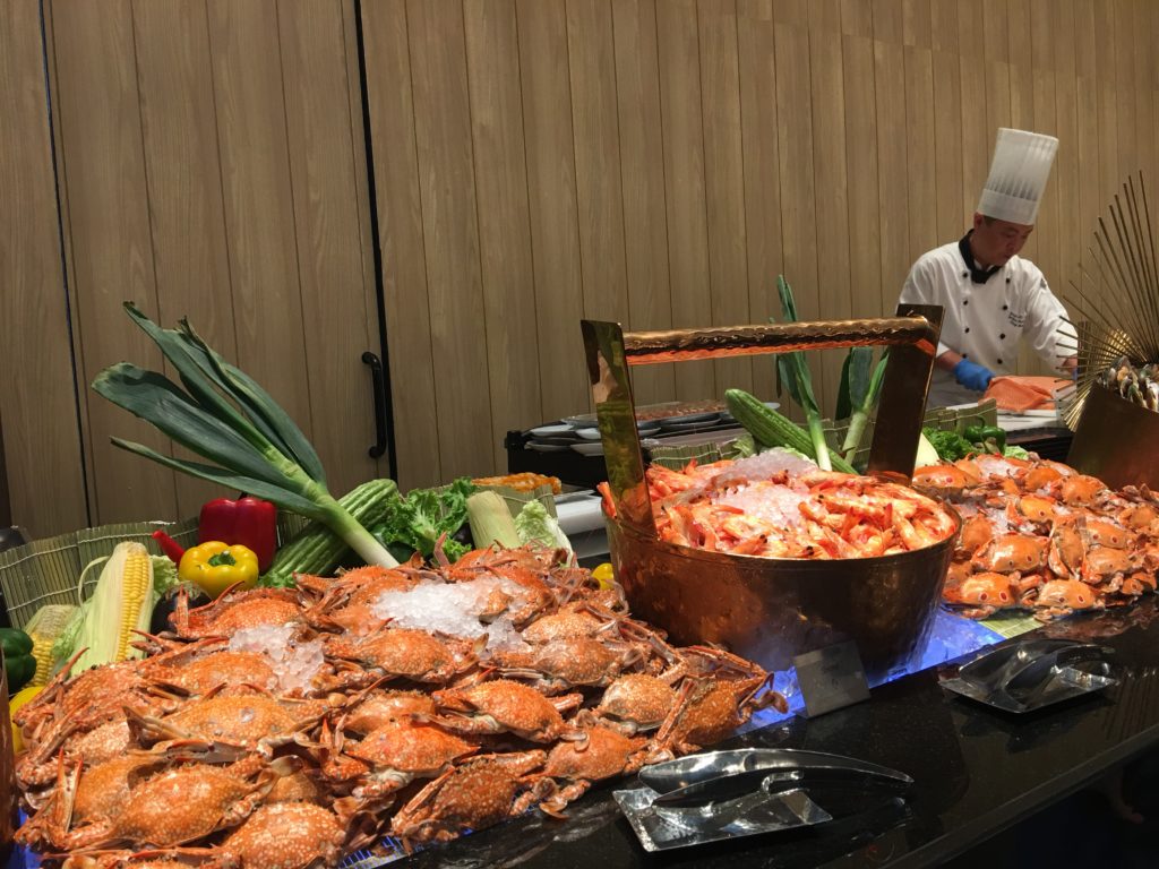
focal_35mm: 29
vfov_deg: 48.2
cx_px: 580
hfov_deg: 61.7
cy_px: 434
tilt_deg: -5.5
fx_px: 971
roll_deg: +2.8
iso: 50
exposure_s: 1/33
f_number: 2.2
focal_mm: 4.15
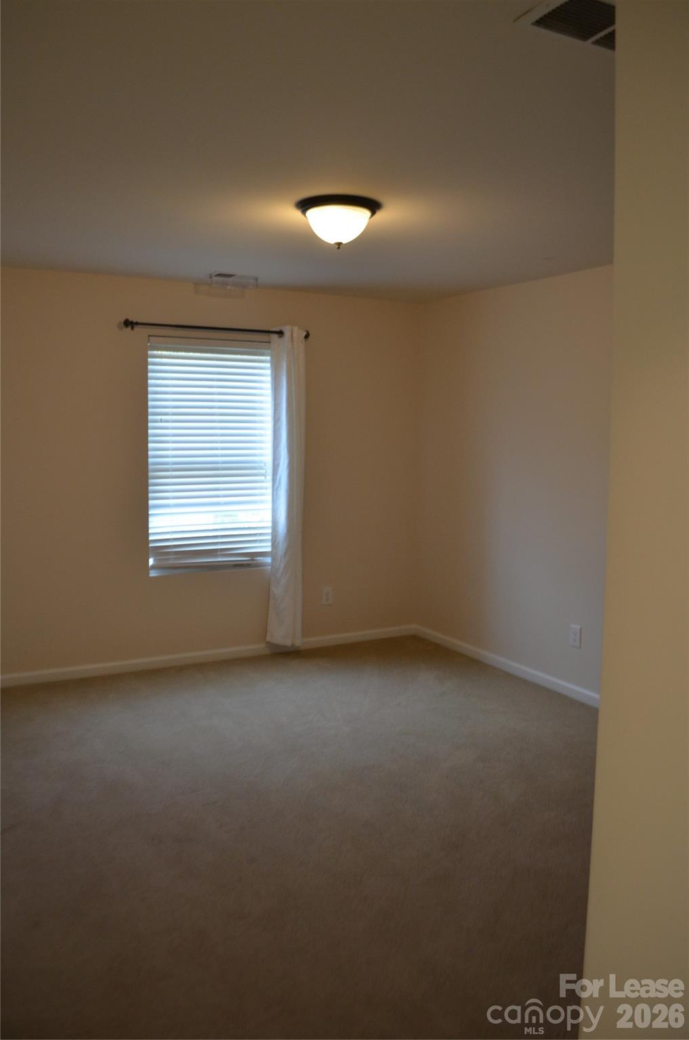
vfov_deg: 67.5
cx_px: 344
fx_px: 779
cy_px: 520
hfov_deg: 47.7
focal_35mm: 27
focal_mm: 18
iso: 560
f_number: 4
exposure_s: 1/60
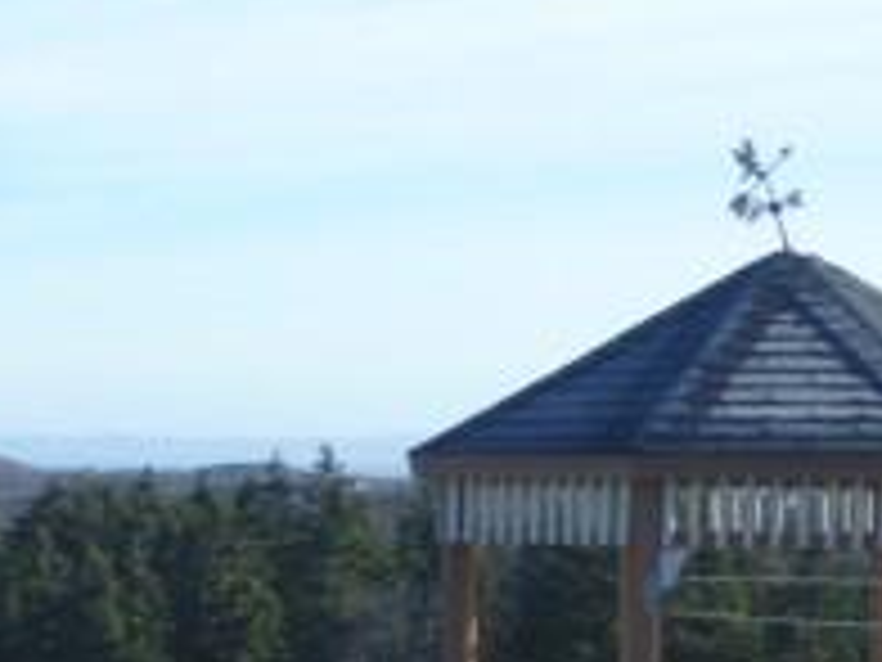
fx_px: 2905
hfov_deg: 15.8
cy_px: 905
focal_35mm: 114
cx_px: -472
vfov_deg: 12.5
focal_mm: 6.3
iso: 80
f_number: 4.5
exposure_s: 1/250
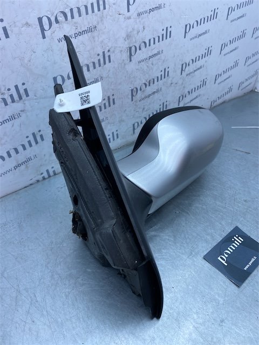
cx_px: 130
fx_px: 259
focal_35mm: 26
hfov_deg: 53.1
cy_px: 172
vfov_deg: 67.3
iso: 32
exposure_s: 1/877
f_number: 1.8
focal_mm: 4.25
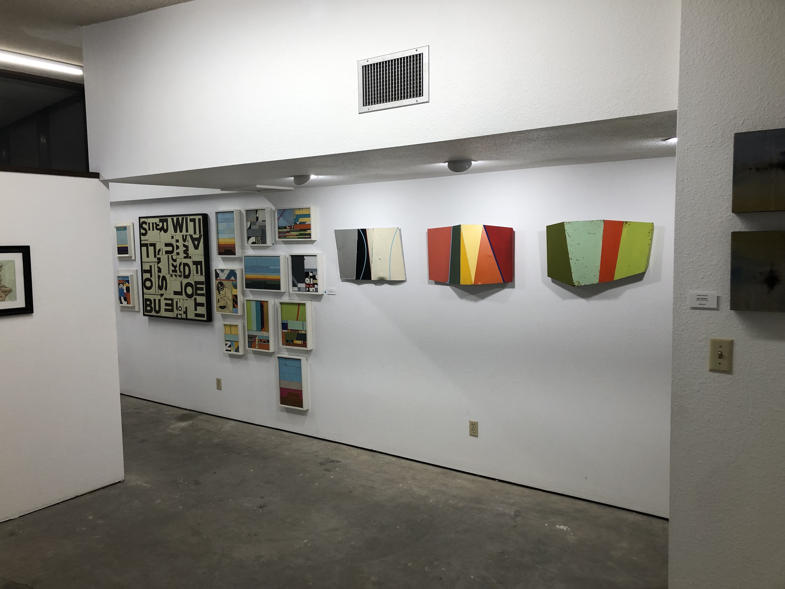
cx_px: 392
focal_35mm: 28
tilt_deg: -4.7
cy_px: 294
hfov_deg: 63.4
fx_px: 635
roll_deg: -0.3
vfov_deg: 49.7
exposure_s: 1/40
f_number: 1.8
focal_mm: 3.99
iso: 20
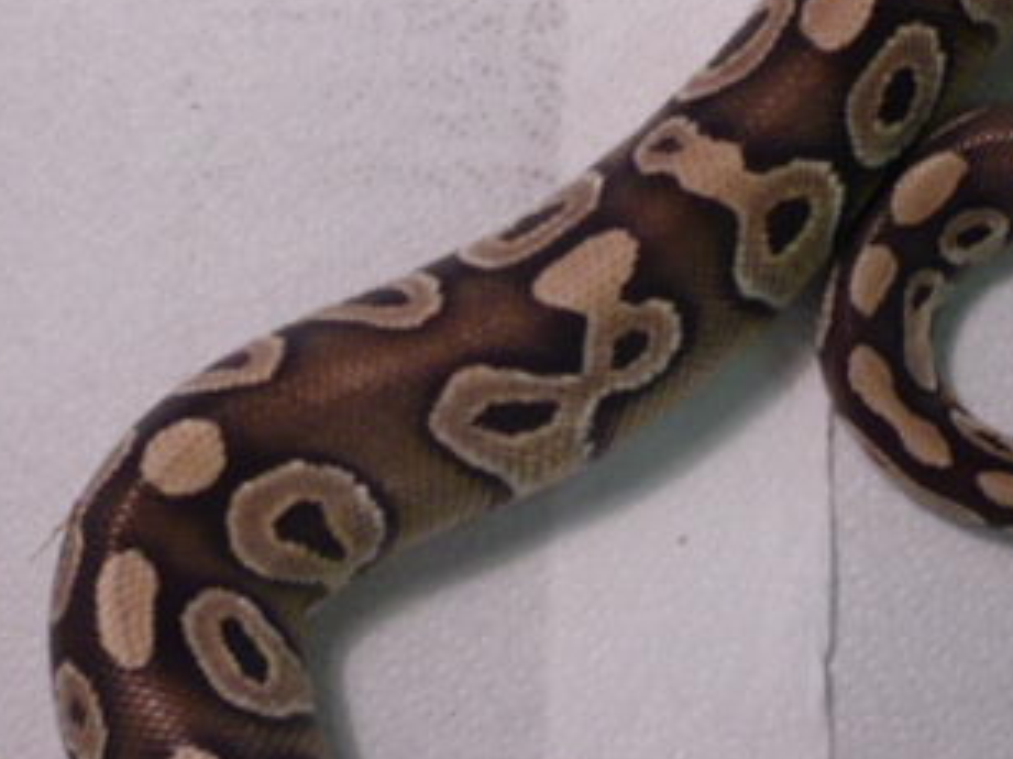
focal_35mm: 73
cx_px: 587
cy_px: 478
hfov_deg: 26.7
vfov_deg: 20.1
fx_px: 2135
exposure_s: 1/30
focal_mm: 5.8
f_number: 2.8
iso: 125
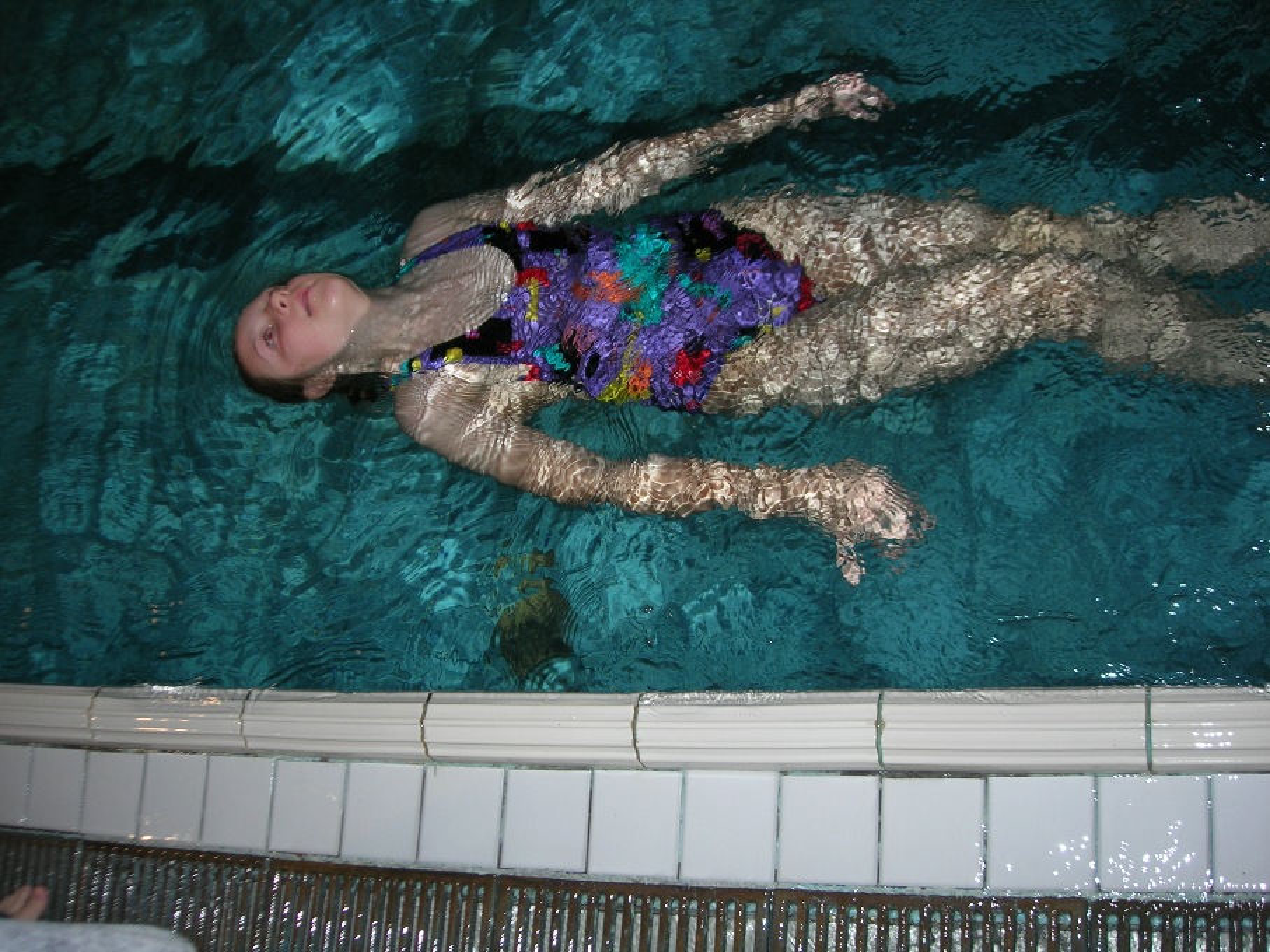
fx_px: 1394
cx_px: 635
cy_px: 476
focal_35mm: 38
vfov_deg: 37.7
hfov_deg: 49.0
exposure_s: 1/60.1
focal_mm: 7.8
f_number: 2.8
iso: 64
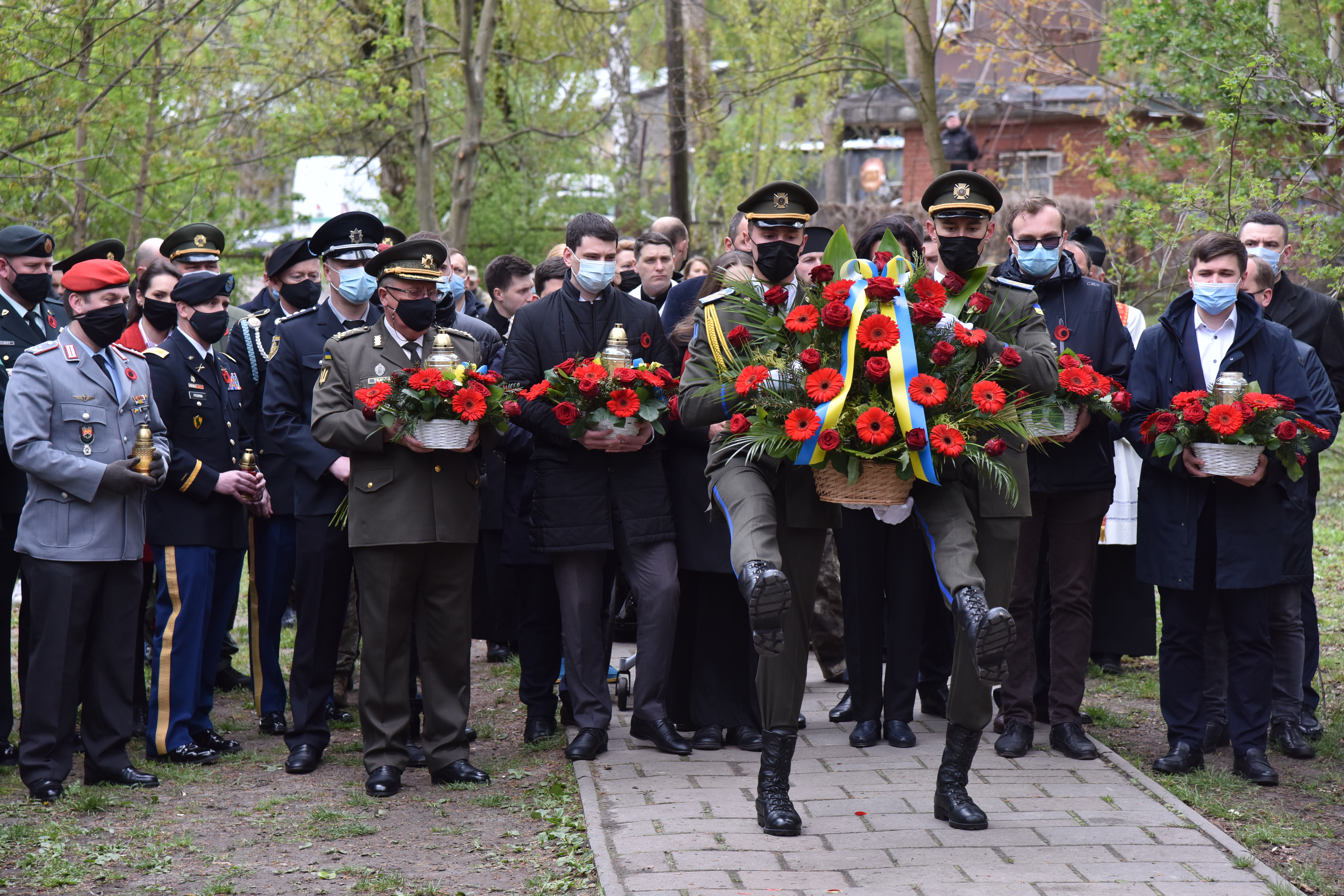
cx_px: 672
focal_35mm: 98
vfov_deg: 14.0
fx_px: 3658
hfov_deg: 20.8
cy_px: 448
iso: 500
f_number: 5
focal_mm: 98
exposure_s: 1/500
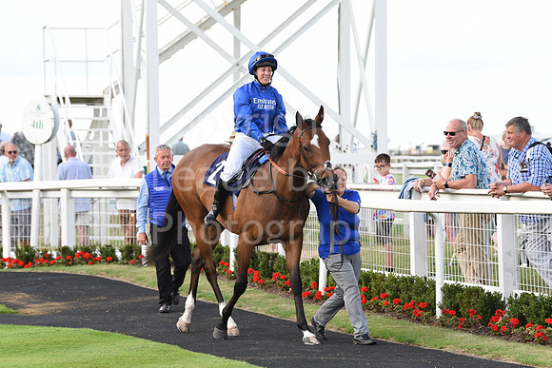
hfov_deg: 12.8
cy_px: 184
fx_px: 2454
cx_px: 276
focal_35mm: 160
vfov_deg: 8.6
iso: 800
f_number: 5.6
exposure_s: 1/500
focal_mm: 160
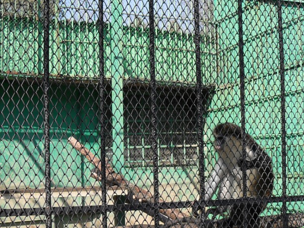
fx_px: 456
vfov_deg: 27.9
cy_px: 149
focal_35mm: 52
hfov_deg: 36.8
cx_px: 173
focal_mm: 6.2
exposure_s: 1/60
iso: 100
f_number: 8.9
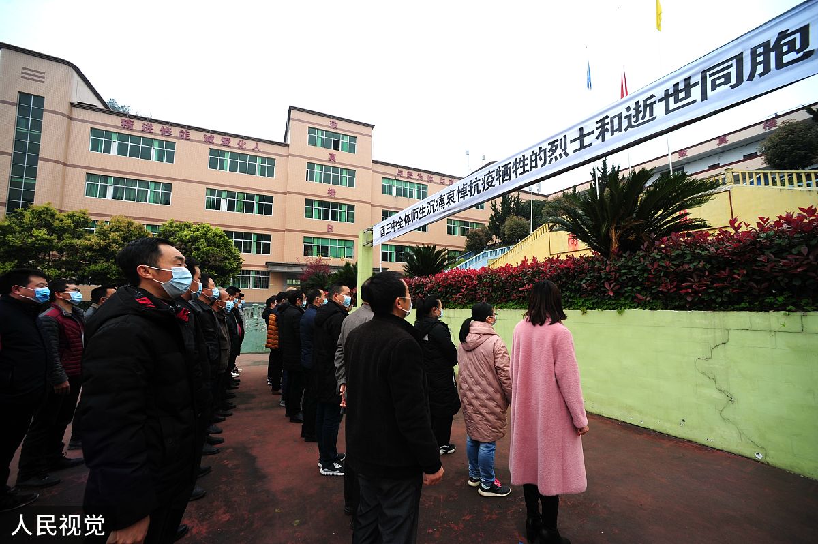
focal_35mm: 14
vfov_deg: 81.1
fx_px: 318
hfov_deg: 104.3
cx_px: 409
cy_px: 272
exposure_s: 1/80
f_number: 9
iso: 200
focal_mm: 14
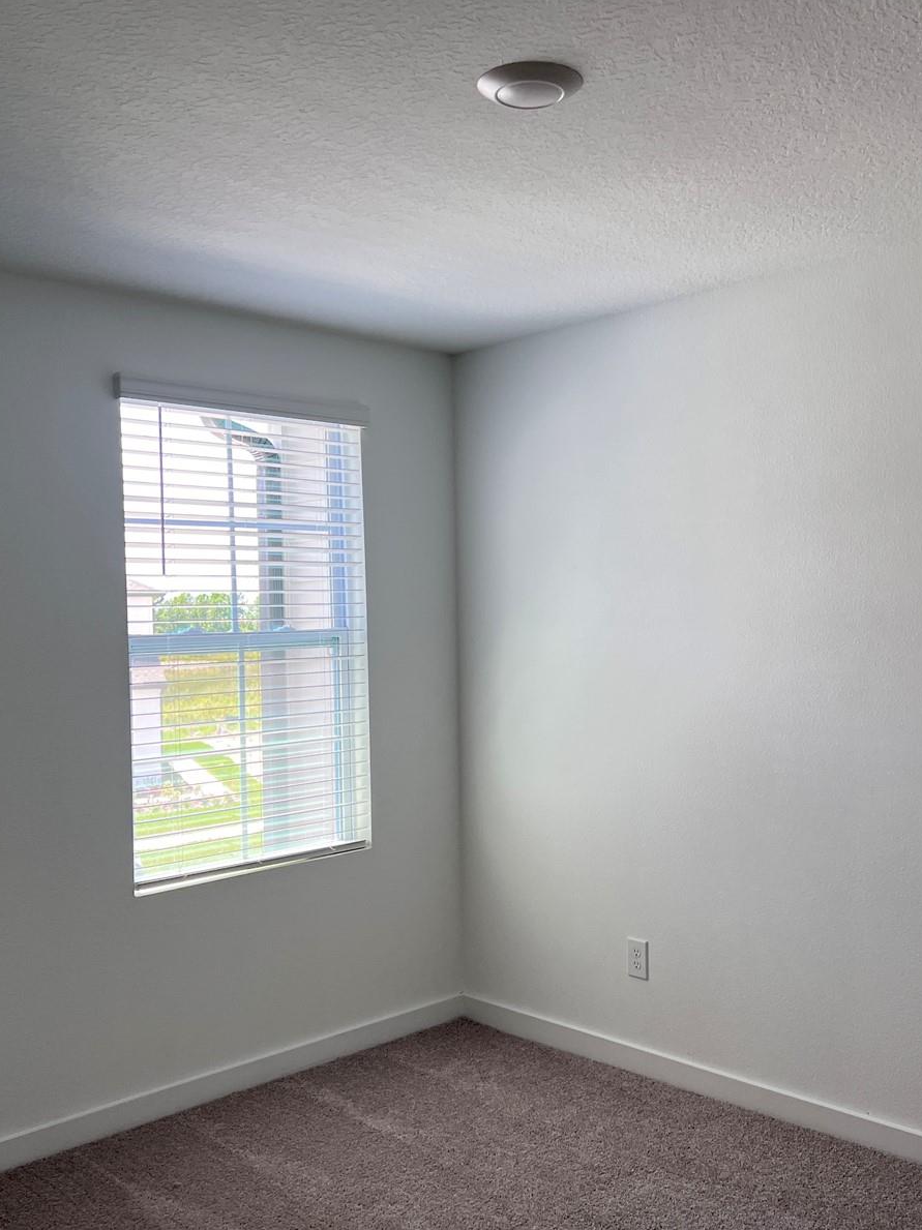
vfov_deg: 52.6
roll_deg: +0.6
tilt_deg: +0.9
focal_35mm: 35
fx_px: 1244
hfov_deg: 40.6
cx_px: 505
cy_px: 610
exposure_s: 1/148
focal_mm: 5.7
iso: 64
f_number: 1.5
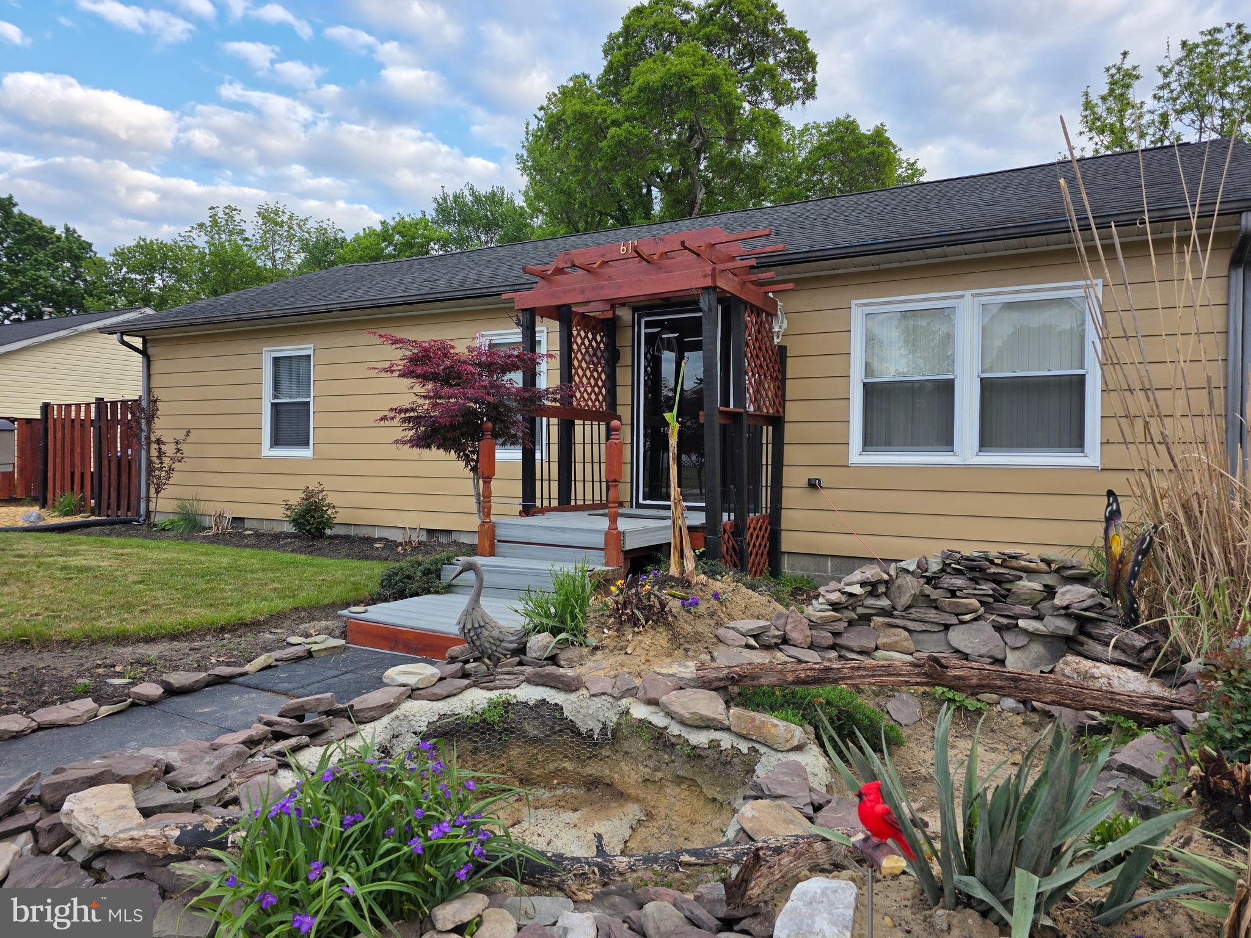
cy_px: 469
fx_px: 831
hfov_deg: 73.9
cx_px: 626
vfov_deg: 58.9
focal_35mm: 23
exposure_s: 1/359
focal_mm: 6.3
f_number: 1.7
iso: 32
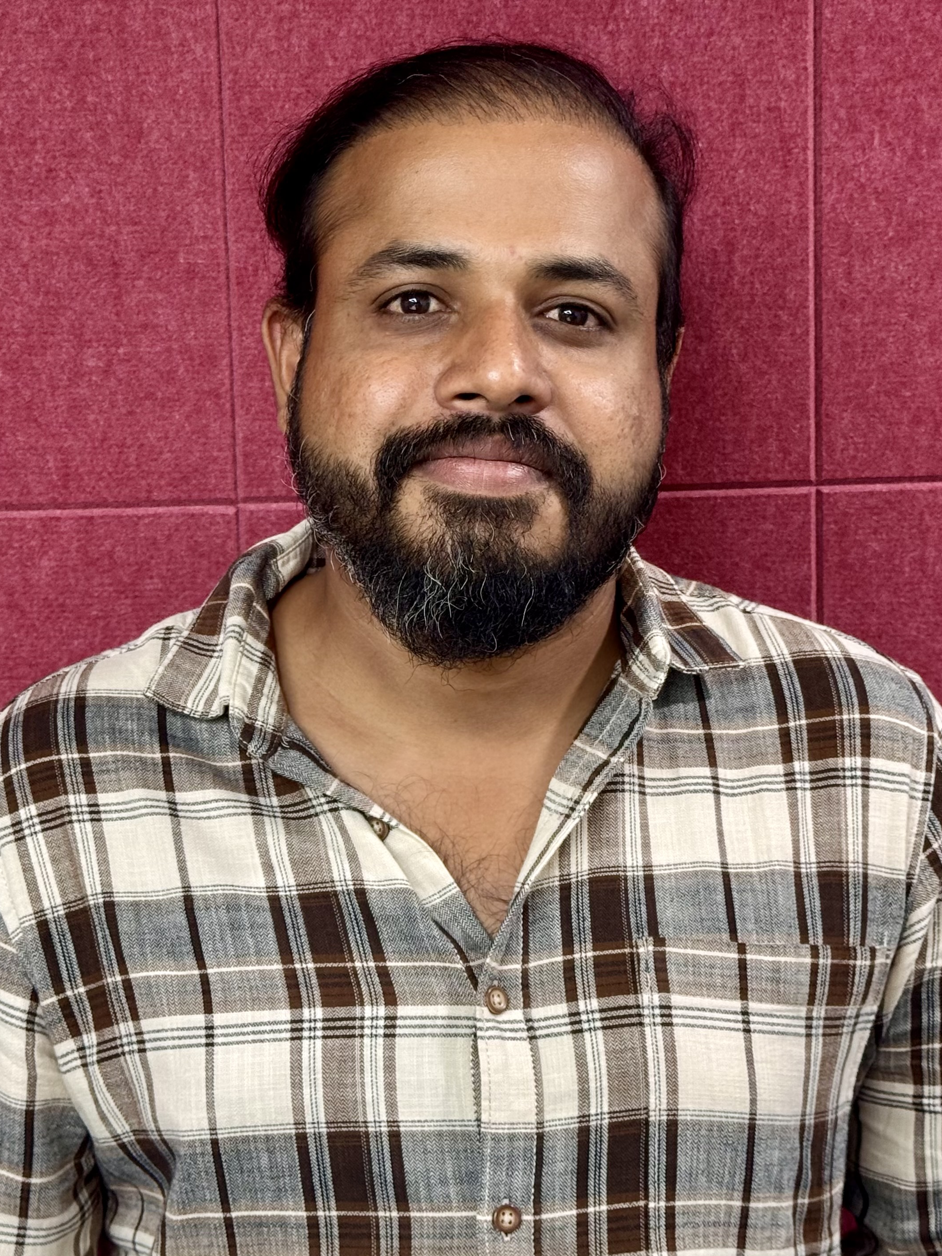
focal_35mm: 50
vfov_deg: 38.2
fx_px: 1814
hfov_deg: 29.1
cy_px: 638
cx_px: 480
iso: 200
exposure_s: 1/50
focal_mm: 6.76
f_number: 1.78
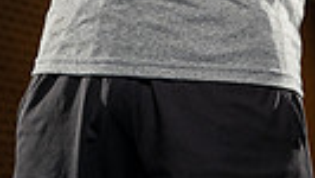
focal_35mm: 177
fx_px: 1479
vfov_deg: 6.3
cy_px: -339
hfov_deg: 12.1
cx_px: 225
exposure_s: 1/125
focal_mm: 50
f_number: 5
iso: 800
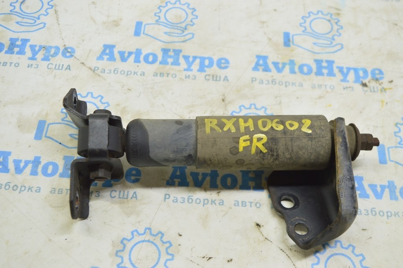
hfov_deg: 43.6
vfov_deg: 29.8
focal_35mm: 45
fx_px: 503
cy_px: 134
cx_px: 202
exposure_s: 1/20
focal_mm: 30
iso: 400
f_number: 5.6
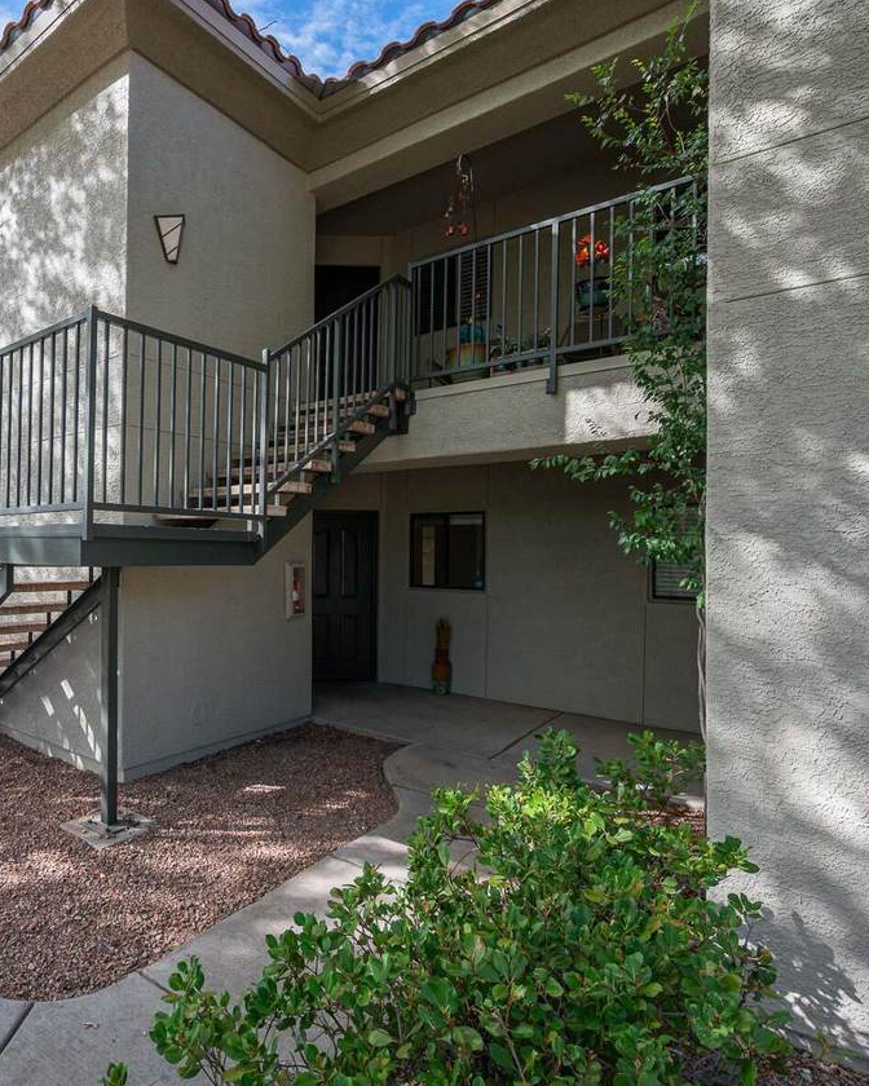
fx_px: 643
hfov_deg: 63.5
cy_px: 544
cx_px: 202
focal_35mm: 20
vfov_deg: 80.4
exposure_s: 1/320
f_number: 6.3
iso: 200
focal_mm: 14
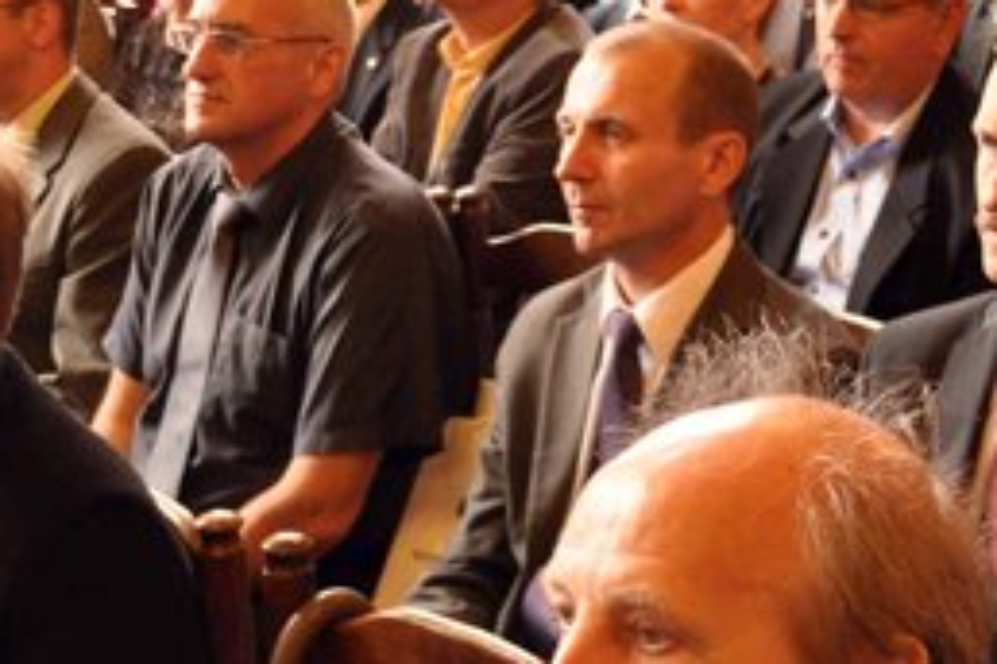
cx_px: 591
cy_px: 483
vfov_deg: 16.4
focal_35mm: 83
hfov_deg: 24.4
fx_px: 2298
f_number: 4
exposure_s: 1/30
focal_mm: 22
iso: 800
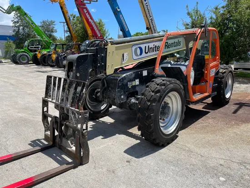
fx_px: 188
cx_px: 125
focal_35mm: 26
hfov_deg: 67.3
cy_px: 94
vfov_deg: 53.1
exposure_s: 1/2398
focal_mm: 4.2
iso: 32
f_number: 1.6
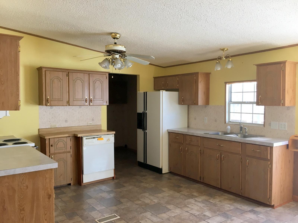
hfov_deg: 61.7
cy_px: 112
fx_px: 250
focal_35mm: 29
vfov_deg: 48.2
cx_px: 149
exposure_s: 1/30
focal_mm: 4.15
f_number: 2.2
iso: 50
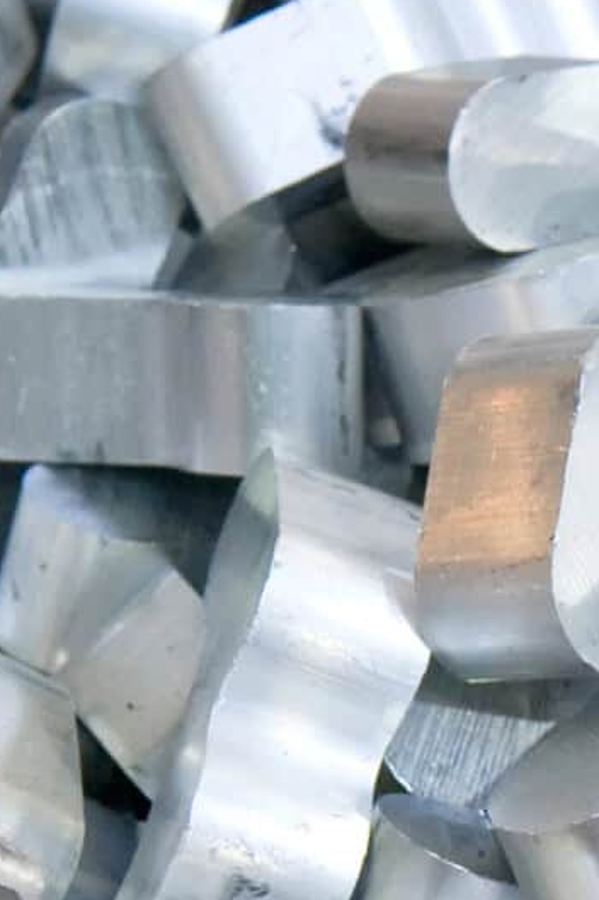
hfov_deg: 7.1
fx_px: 4773
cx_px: 941
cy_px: 1105
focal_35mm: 191
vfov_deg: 10.6
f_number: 11
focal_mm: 56
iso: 3200
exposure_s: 1/80
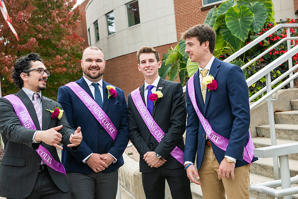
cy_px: 100
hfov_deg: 35.6
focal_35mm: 56
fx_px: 464
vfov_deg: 24.2
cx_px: 149
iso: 200
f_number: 5.6
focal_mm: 56
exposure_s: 1/320
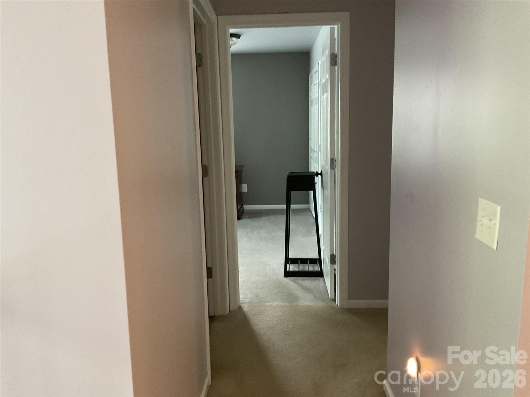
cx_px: 265
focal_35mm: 29
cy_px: 198
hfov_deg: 61.7
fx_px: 444
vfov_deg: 48.2
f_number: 1.8
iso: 250
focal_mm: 3
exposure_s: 1/60
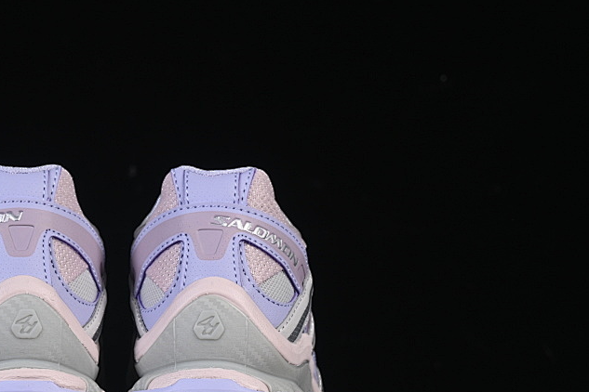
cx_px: 91
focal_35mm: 128
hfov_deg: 15.9
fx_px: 2094
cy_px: 228
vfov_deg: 10.7
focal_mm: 50
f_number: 8
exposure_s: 1/80
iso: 160
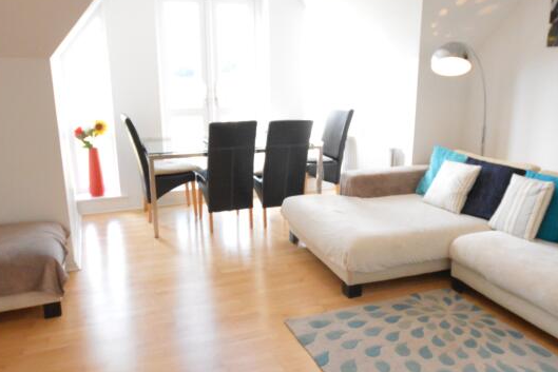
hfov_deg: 63.6
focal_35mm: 29
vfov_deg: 45.0
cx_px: 289
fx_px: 450
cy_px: 192
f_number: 7.1
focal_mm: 10
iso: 3200
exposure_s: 1/200
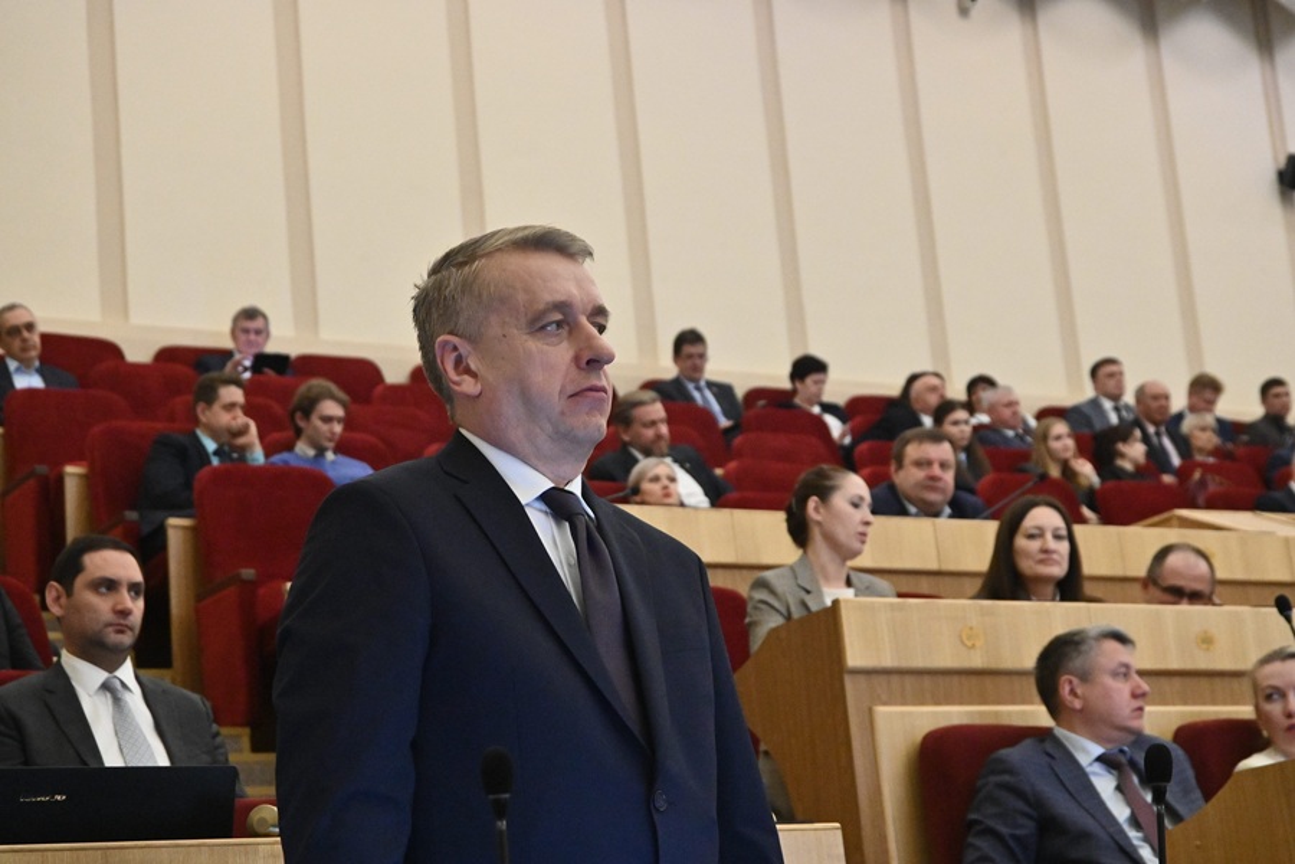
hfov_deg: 27.0
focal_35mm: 75
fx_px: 2698
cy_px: 432
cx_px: 648
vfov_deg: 18.2
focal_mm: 75
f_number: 10
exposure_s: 1/125
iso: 10000
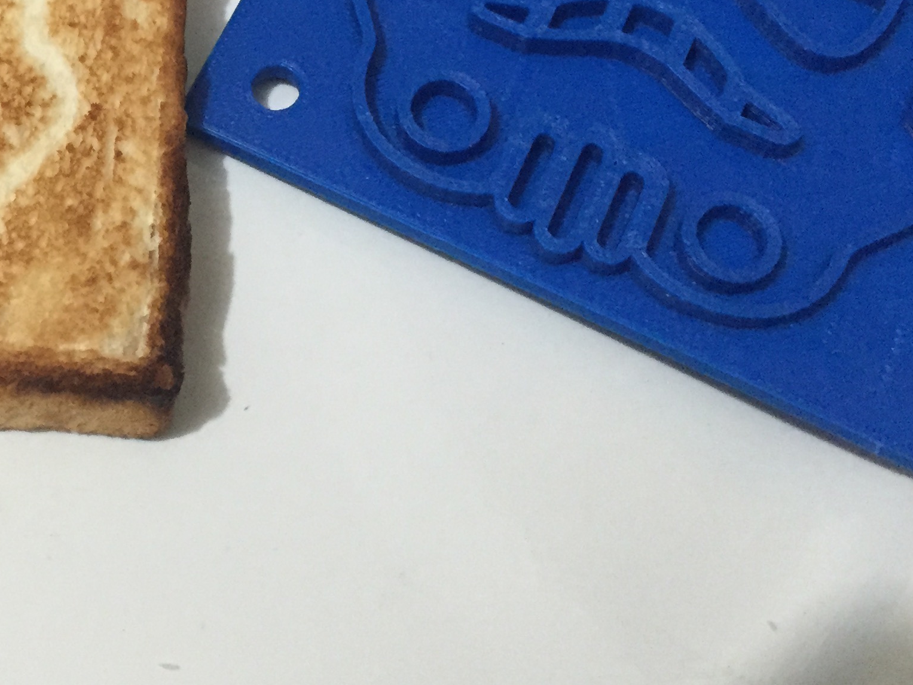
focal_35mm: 62
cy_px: 68
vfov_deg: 23.0
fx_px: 1635
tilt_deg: -64.5
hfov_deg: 30.3
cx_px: 161
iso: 250
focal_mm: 4.15
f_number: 2.2
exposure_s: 1/30
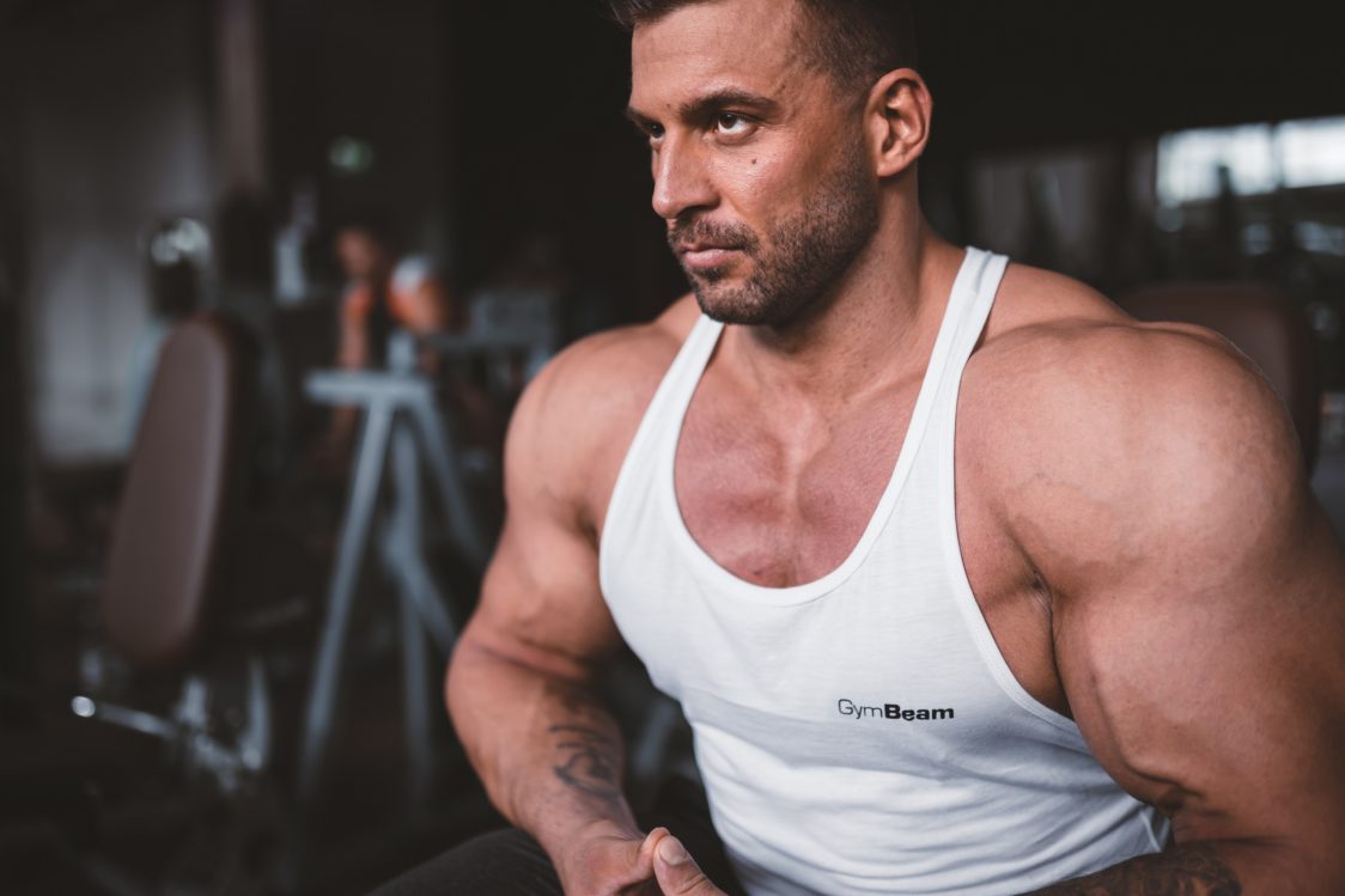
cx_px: 672
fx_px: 1307
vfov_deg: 37.8
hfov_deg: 54.4
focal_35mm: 35
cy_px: 448
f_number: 1.6
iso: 100
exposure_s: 1/100
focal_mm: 35
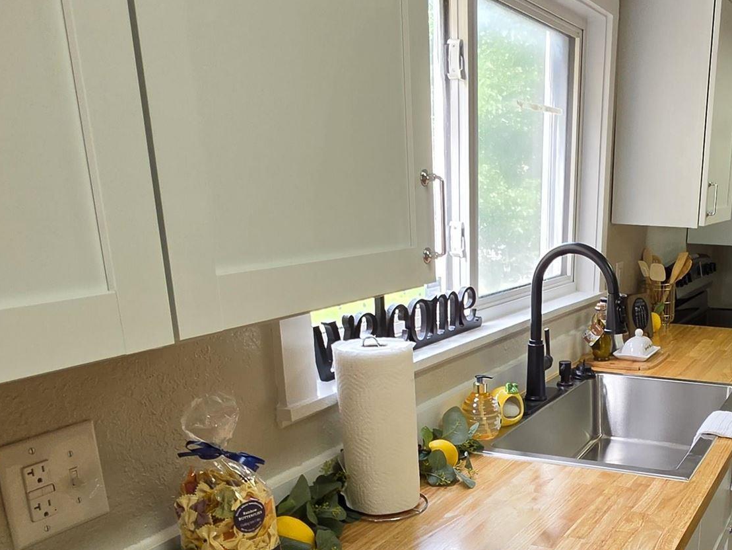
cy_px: 464
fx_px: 761
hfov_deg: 48.5
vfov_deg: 37.8
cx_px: 585
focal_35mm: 36
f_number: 1.9
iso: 64
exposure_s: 1/120
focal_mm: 2.2
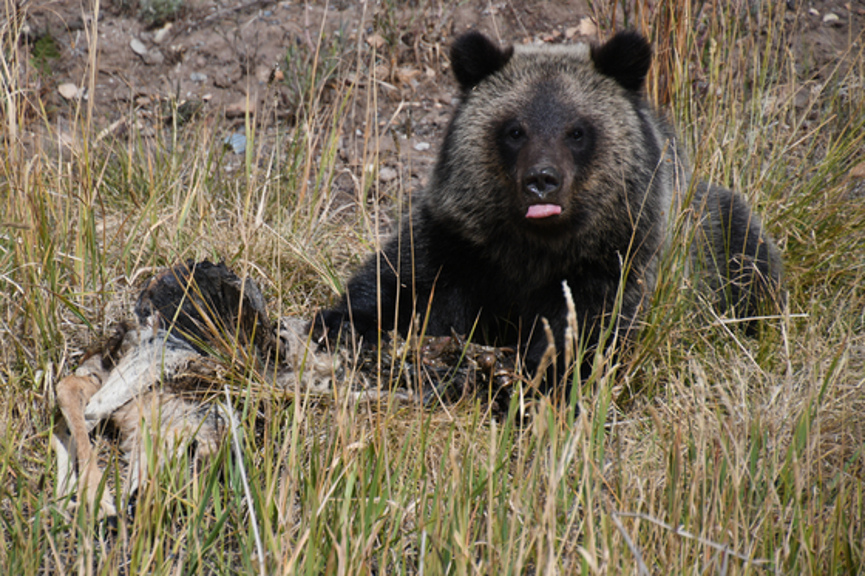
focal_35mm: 300
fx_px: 7206
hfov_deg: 6.9
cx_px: 432
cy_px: 288
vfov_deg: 4.6
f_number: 6.3
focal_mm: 200
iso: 220
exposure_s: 1/1250
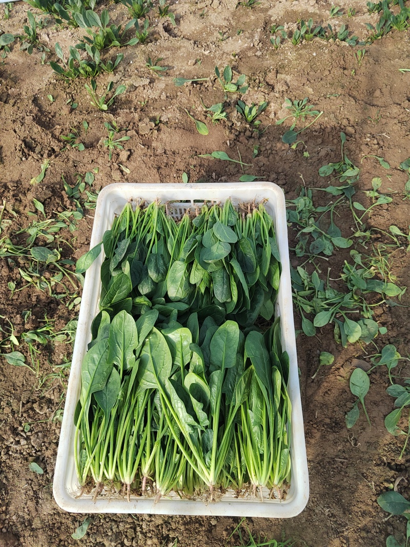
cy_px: 274
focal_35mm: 23
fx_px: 363
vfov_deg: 73.9
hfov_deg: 58.9
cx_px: 205
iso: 347
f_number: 1.9
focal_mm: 5.52
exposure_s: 1/1126
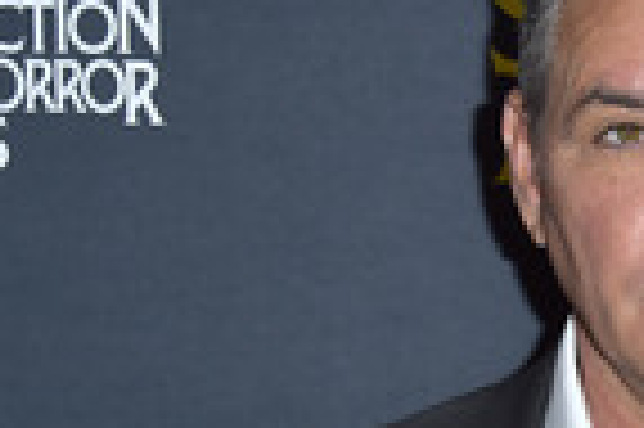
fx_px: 3824
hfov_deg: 9.5
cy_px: 451
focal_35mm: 214
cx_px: 716
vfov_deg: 6.4
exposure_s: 1/250
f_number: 6.3
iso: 250
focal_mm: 68
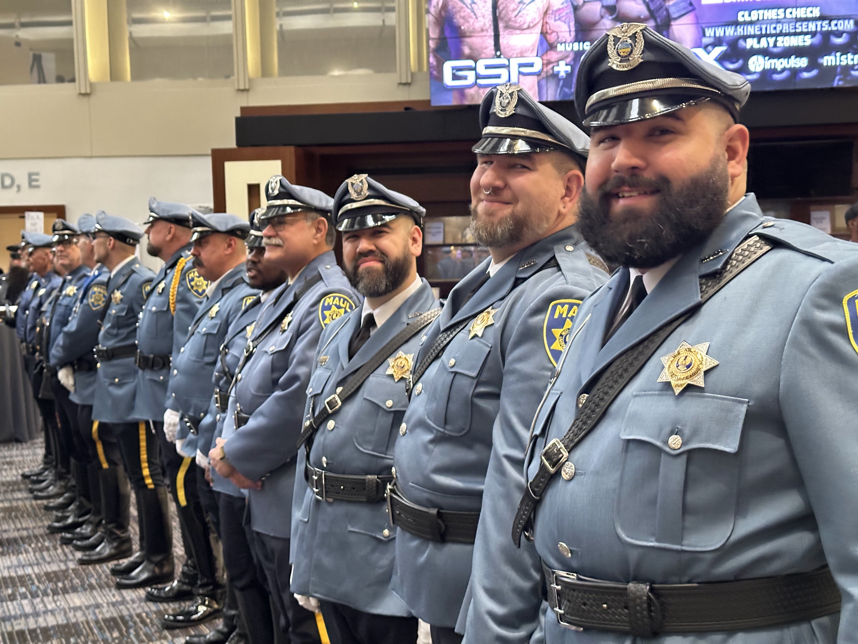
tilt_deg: -4.4
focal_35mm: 48
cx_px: 429
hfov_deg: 39.7
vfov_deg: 30.3
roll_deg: +2.9
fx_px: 1190
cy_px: 322
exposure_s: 1/30
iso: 500
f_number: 1.78
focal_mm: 6.86
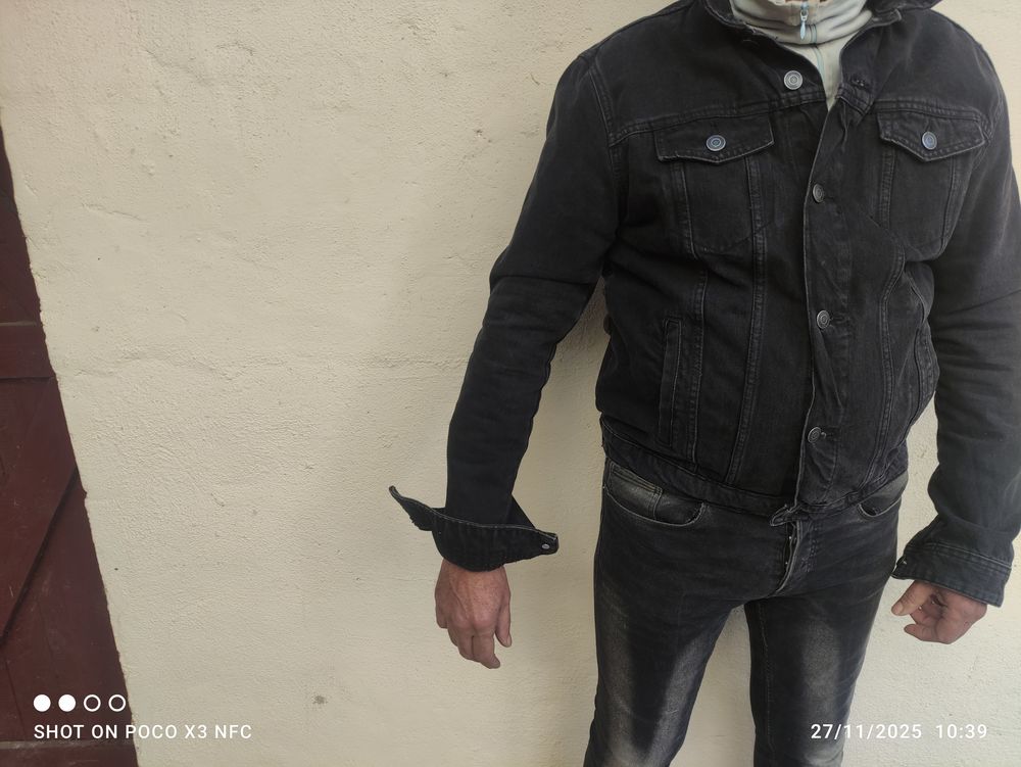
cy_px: 384
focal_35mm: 25
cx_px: 510
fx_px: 738
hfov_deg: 69.4
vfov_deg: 54.9
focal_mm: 5.43
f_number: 1.89
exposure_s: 1/101
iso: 100
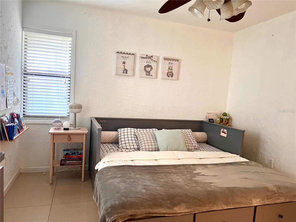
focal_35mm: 26
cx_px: 148
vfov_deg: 53.1
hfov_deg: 67.3
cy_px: 111
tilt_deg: -5.0
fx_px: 222
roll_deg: -3.9
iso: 320
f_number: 1.5
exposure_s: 1/60
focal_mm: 5.7
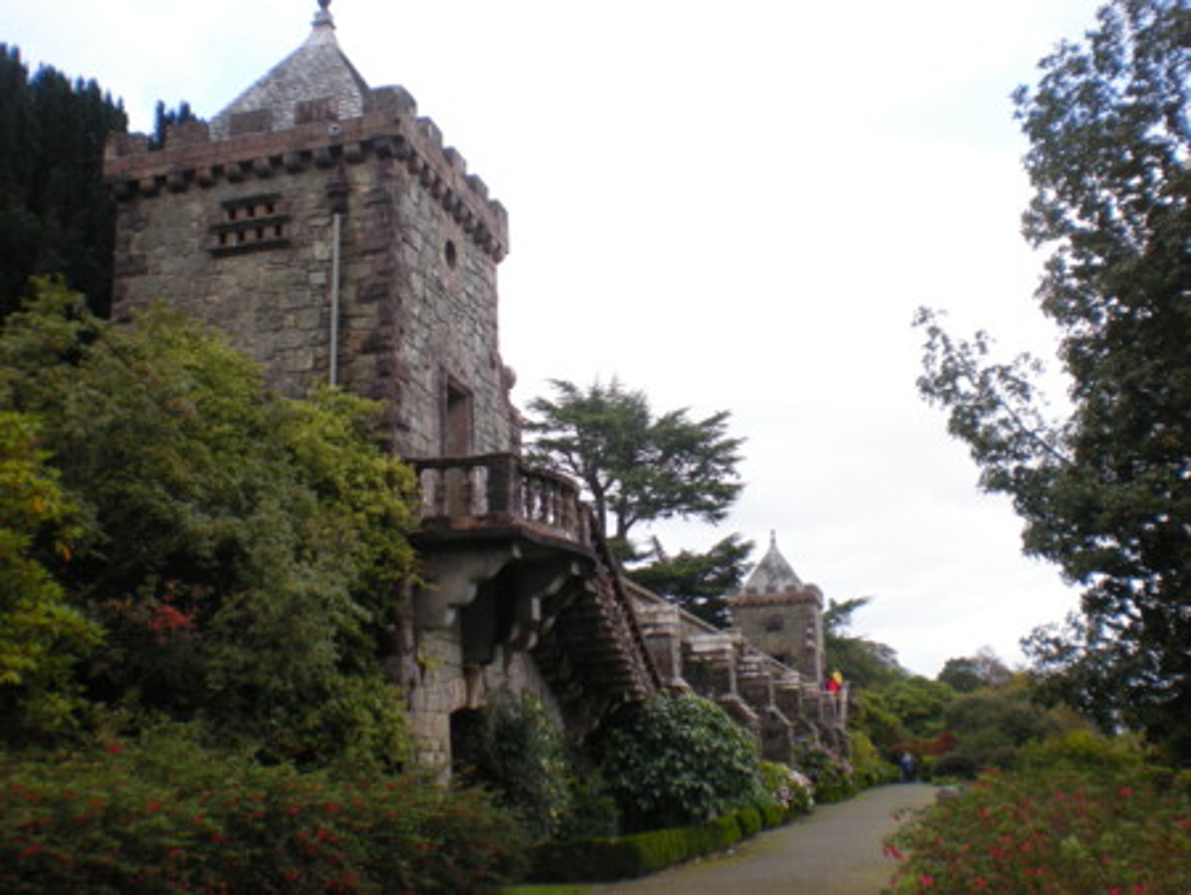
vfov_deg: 37.8
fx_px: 1308
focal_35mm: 38
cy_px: 448
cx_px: 596
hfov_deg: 49.0
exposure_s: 1/126
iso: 64
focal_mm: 6.3
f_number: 4.6
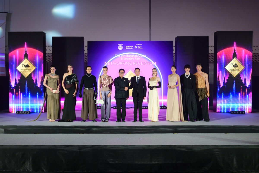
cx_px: 130
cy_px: 86
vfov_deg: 42.3
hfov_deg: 60.3
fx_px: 223
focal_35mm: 31
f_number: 4
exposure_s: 1/160
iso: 1250
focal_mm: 31
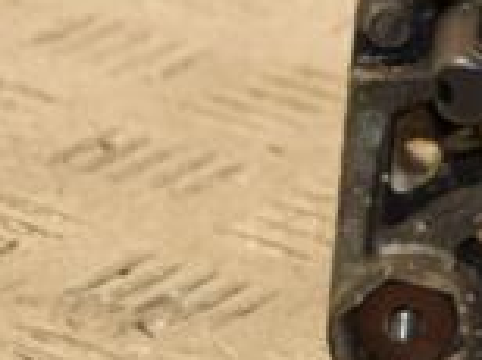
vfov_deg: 4.0
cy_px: 13
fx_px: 5172
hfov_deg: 5.3
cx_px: 801
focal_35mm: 372
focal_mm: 66
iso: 800
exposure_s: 1/125
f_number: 5.3
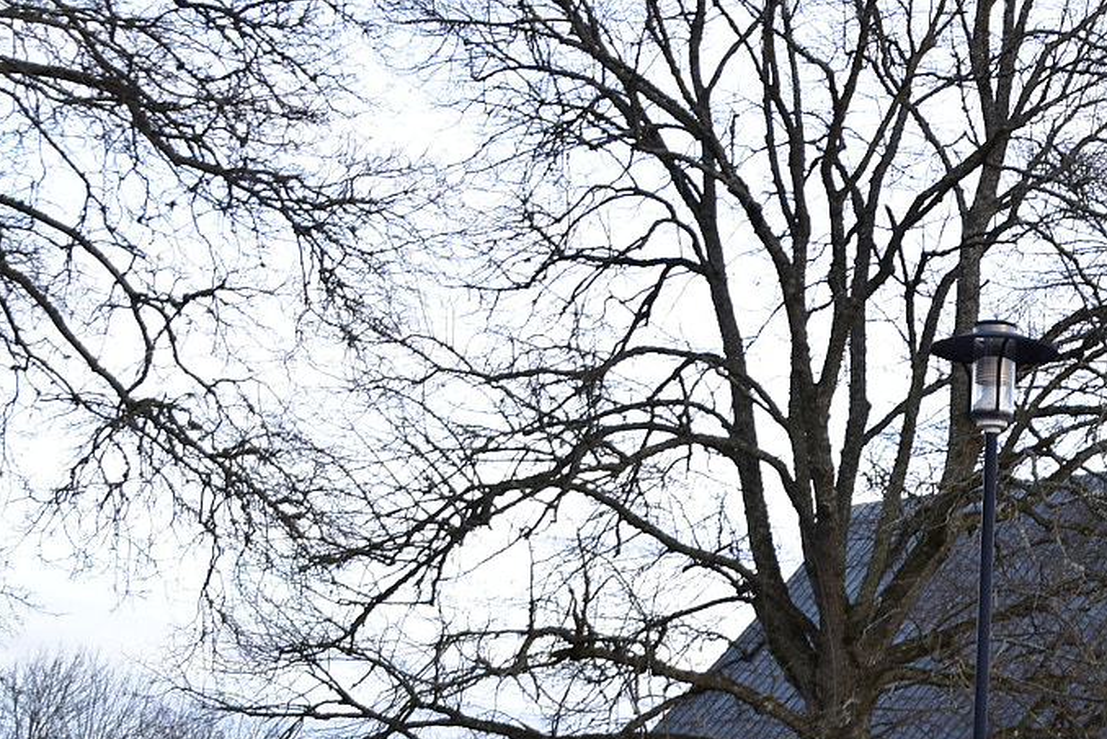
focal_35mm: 92
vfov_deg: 14.9
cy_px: 320
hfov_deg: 20.8
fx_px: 2831
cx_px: 1296
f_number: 3.8
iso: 250
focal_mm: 26
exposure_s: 1/50
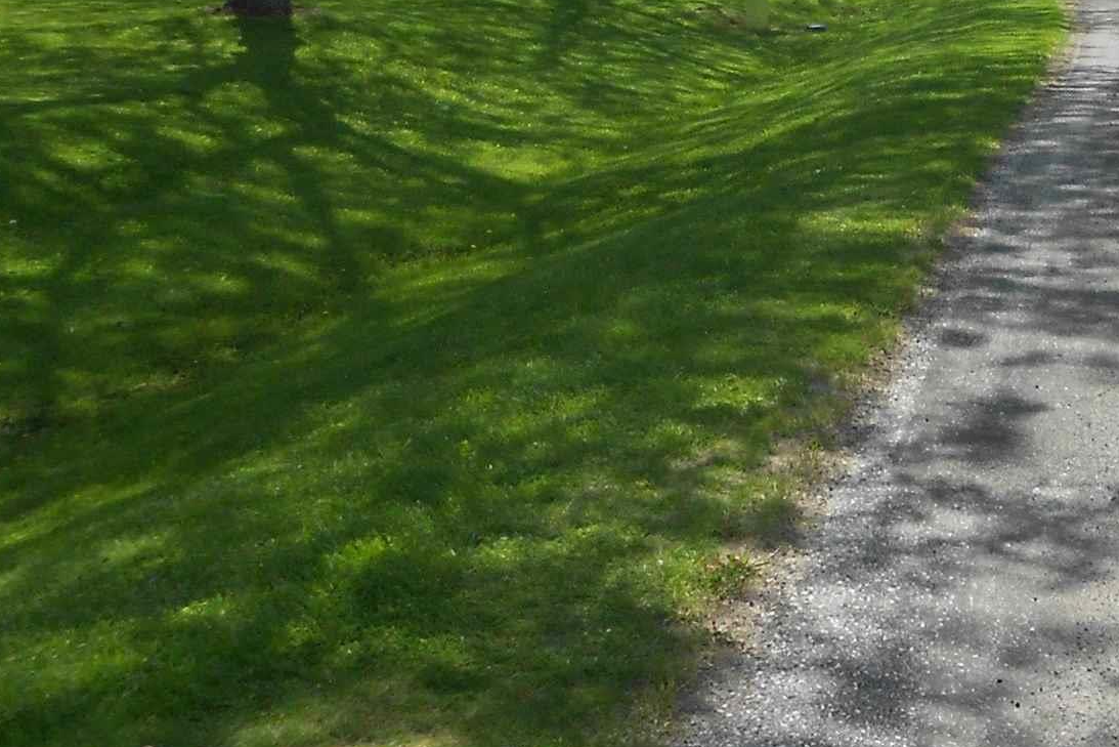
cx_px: 959
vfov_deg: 17.5
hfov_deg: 26.0
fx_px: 2362
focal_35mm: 76
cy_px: -26
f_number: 3.2
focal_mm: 4.6
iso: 80
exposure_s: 1/800
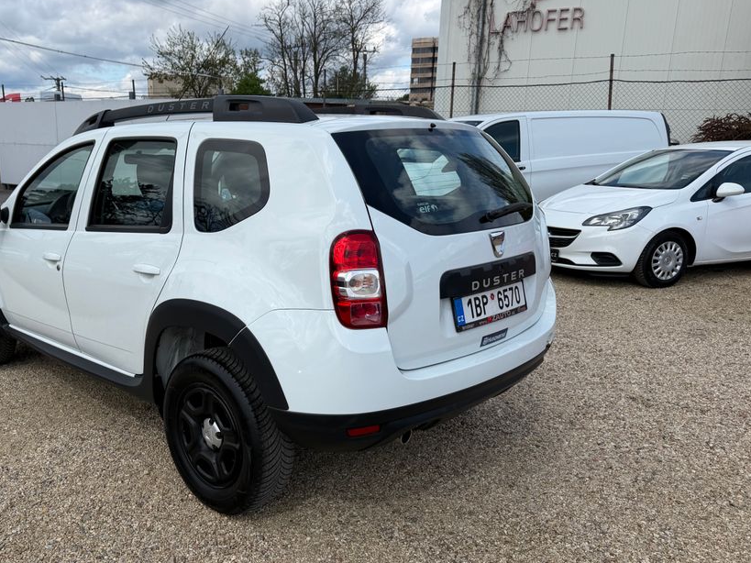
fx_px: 651
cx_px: 292
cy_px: 315
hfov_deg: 59.4
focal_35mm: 30
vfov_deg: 46.7
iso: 80
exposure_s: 1/5714
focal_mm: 6.76
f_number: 1.78
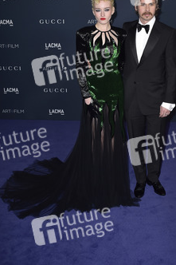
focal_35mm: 41
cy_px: 107
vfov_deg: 47.2
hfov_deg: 32.6
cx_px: 96
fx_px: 301
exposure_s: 1/250
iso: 500
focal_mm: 34
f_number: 6.3
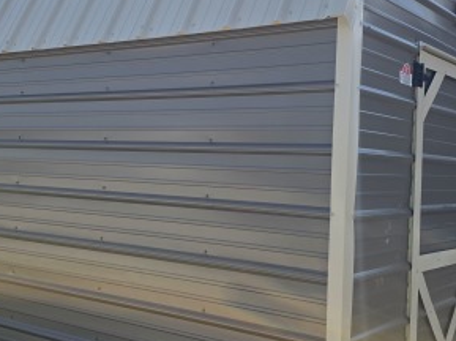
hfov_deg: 37.5
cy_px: 172
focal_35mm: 51
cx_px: 230
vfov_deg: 28.5
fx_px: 671
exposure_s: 1/5296
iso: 80
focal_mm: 6.3
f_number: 1.7
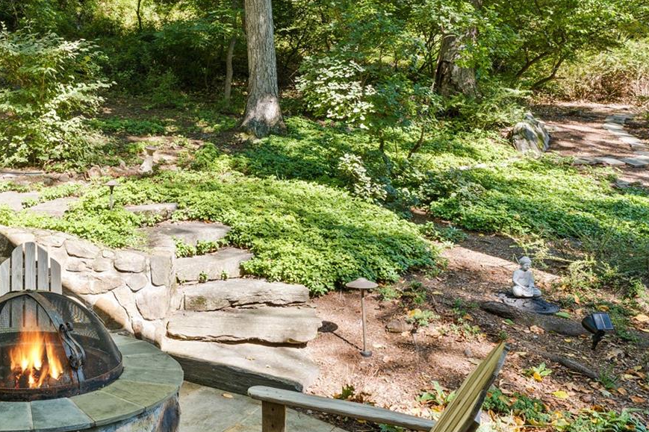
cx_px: 80
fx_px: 595
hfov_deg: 51.4
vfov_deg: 39.9
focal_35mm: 33
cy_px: 183
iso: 100
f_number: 9
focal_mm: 14
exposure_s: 1/4
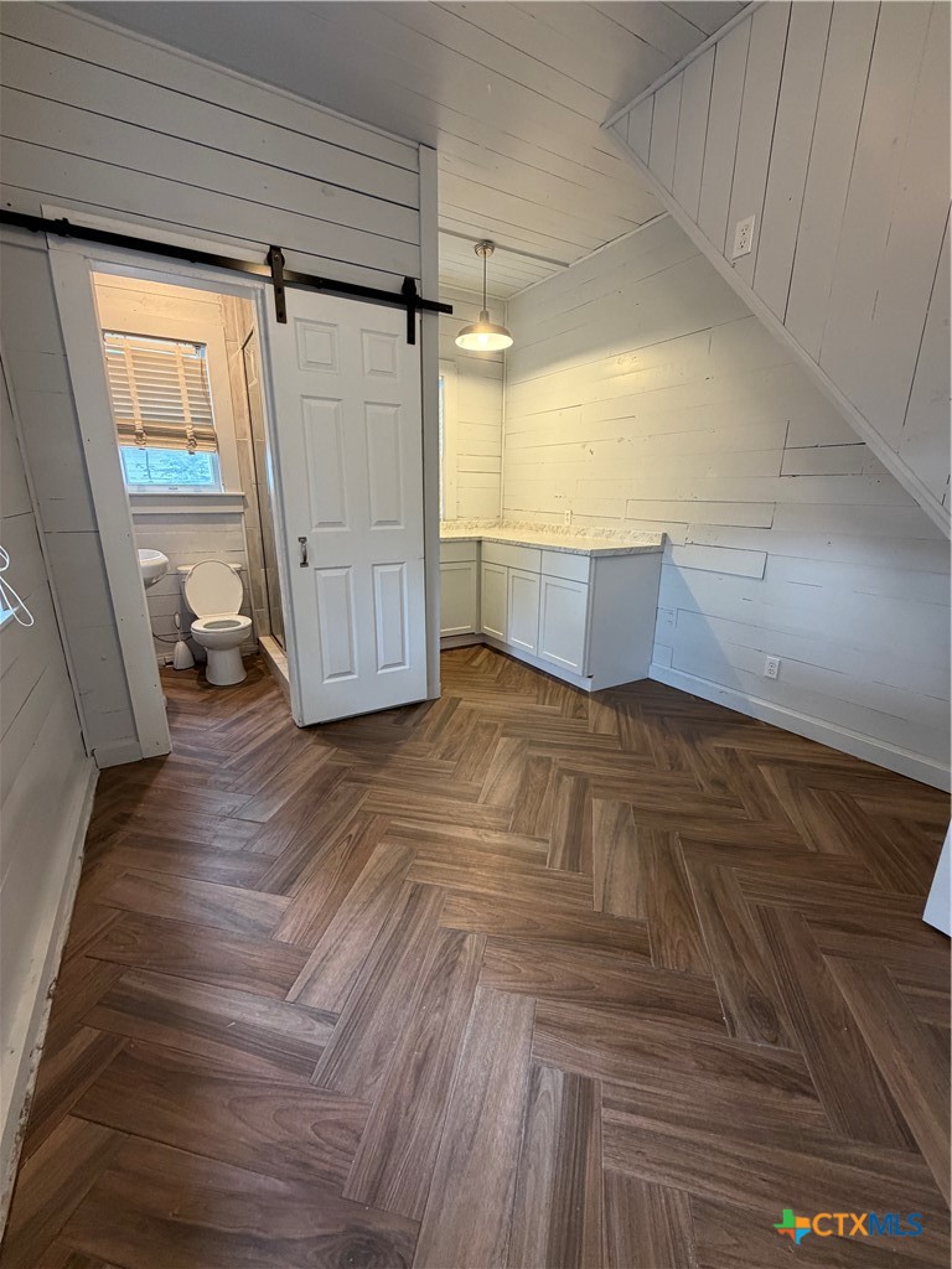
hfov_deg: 85.7
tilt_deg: -16.1
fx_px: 513
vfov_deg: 102.1
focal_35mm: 14
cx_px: 476
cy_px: 634
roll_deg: -0.5
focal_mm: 2.22
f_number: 2.2
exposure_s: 1/60
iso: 320
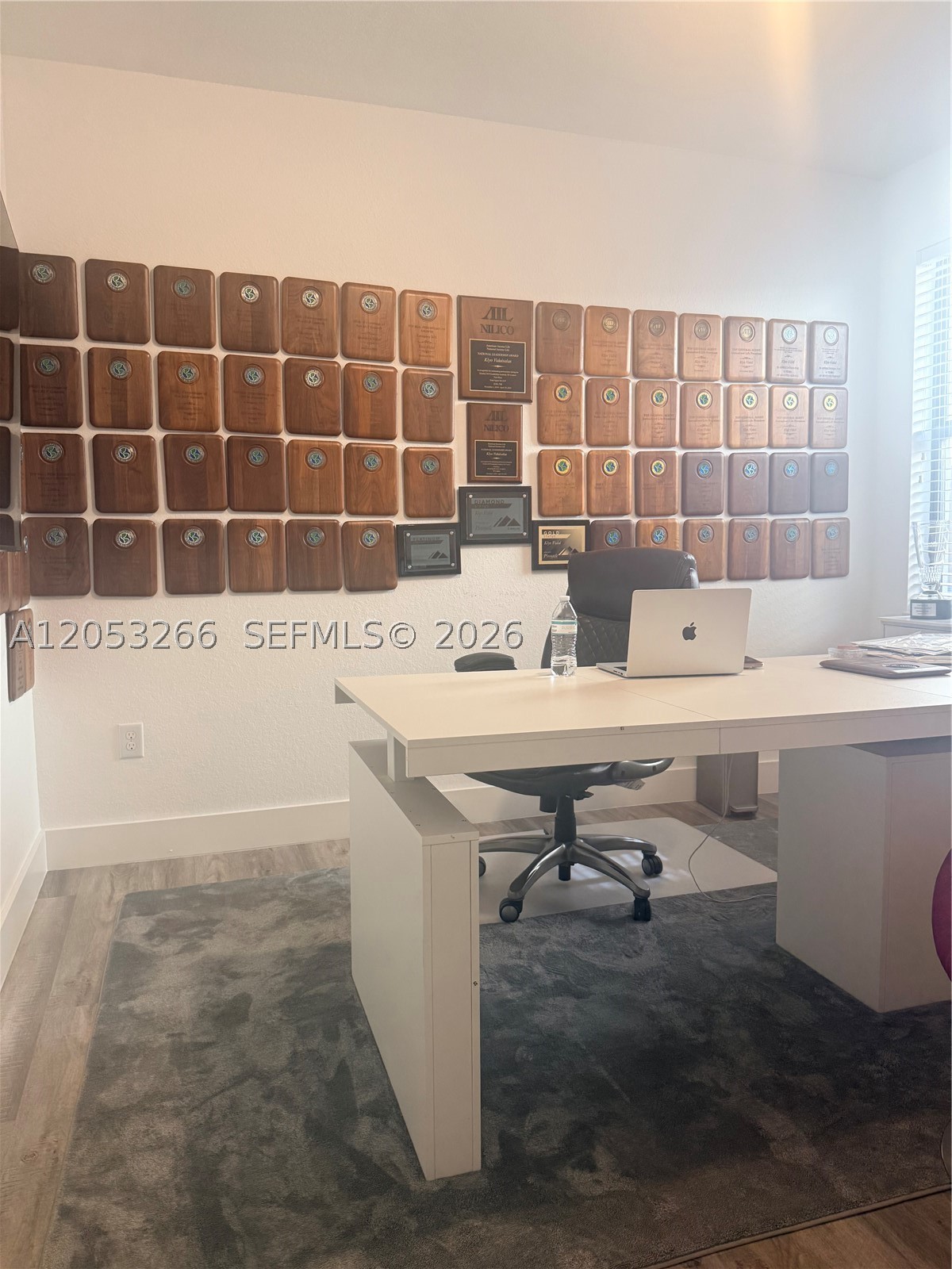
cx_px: 476
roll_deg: +0.4
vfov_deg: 71.6
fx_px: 880
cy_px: 634
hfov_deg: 56.8
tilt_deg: -5.0
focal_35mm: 24
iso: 200
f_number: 1.78
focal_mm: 6.76
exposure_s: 1/120
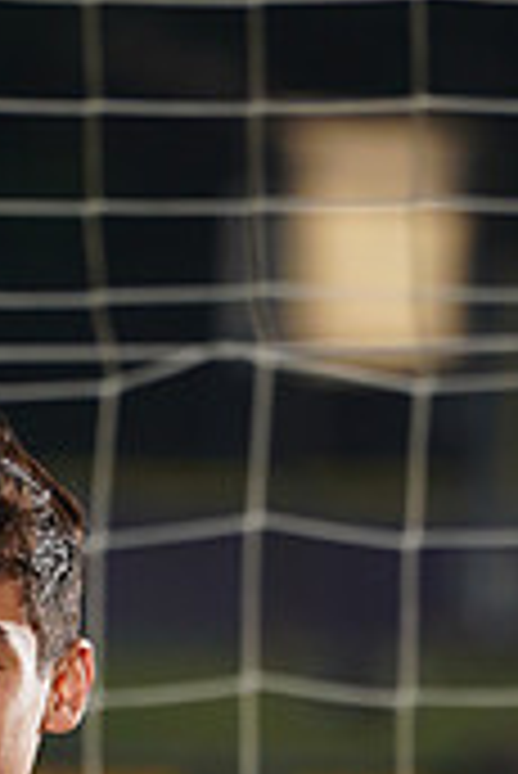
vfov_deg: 1.7
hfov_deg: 1.1
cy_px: 1278
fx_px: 25803
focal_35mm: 1198
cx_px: -173
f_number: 7.1
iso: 200
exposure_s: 1/200
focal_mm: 355
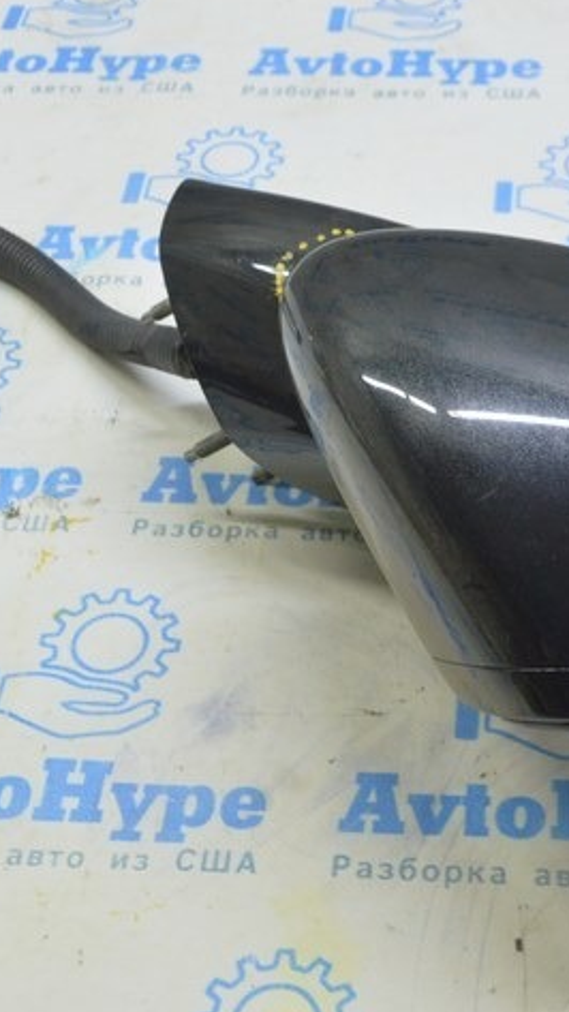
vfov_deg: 30.9
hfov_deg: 17.6
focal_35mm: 68
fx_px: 1824
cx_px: 411
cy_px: 371
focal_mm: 20
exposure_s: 1/20
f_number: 5.6
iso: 400
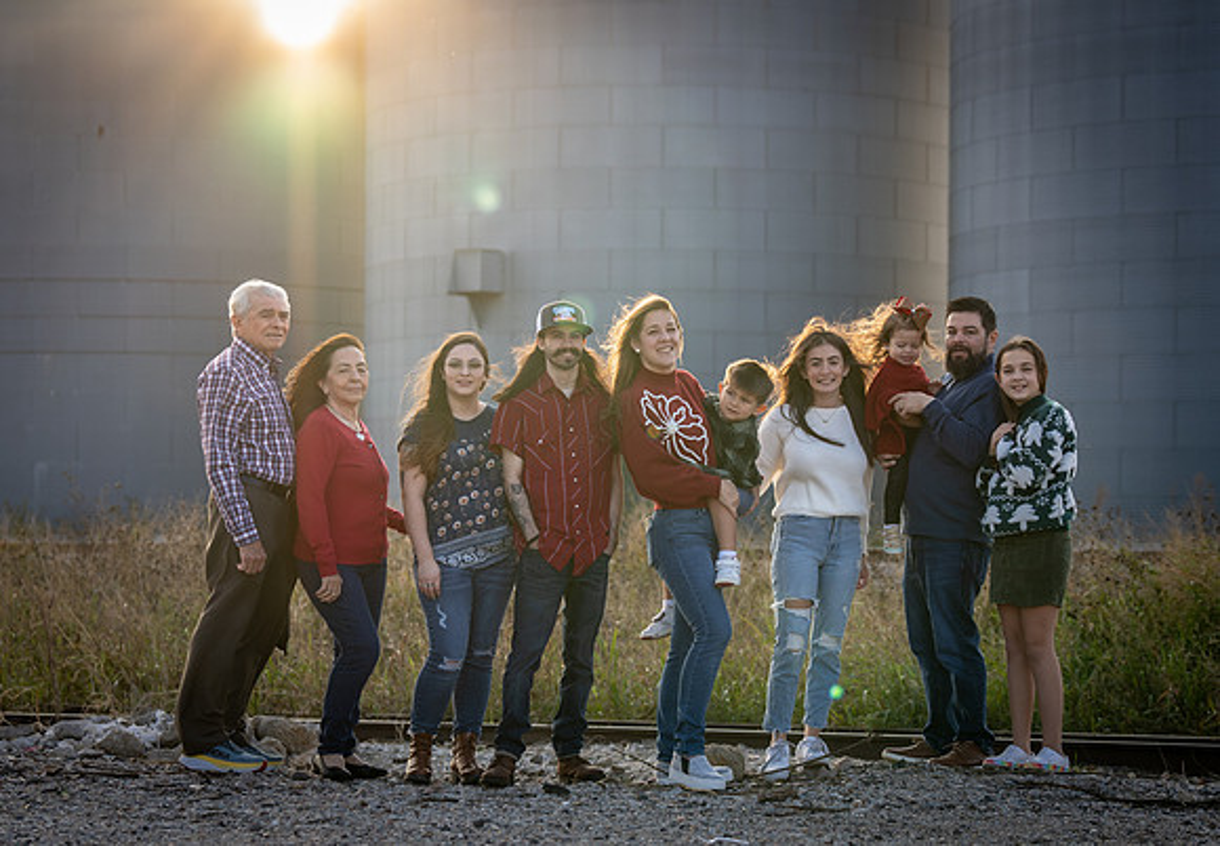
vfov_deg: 15.0
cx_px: 728
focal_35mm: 93
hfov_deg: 21.5
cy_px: 530
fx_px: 3204
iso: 100
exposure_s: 1/320
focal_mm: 70
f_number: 3.5
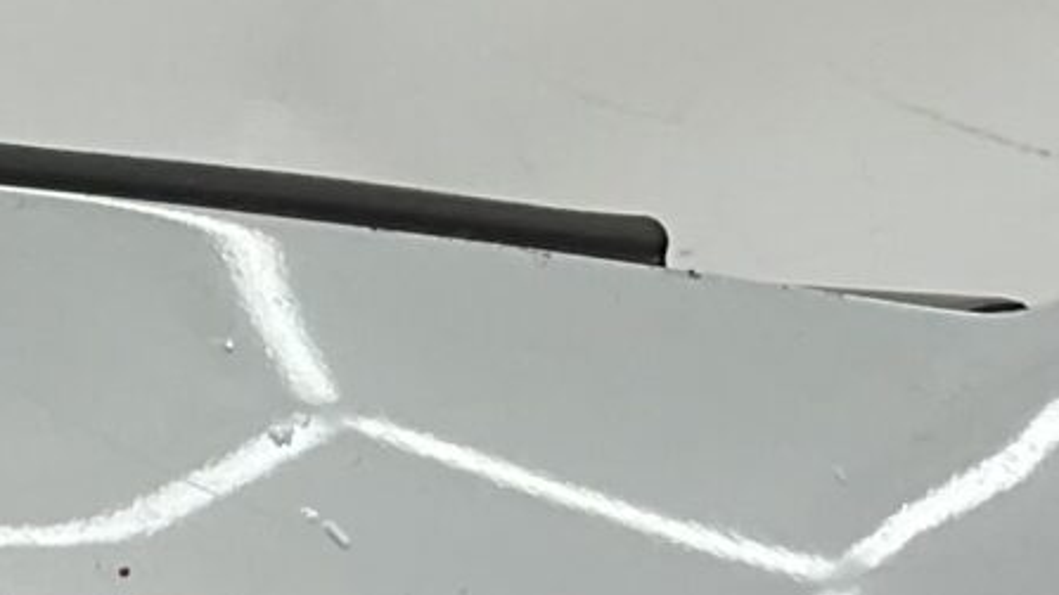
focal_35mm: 181
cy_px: 1806
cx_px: -590
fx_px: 5080
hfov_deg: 11.4
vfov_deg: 6.2
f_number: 1.8
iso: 16
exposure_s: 1/144
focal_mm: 3
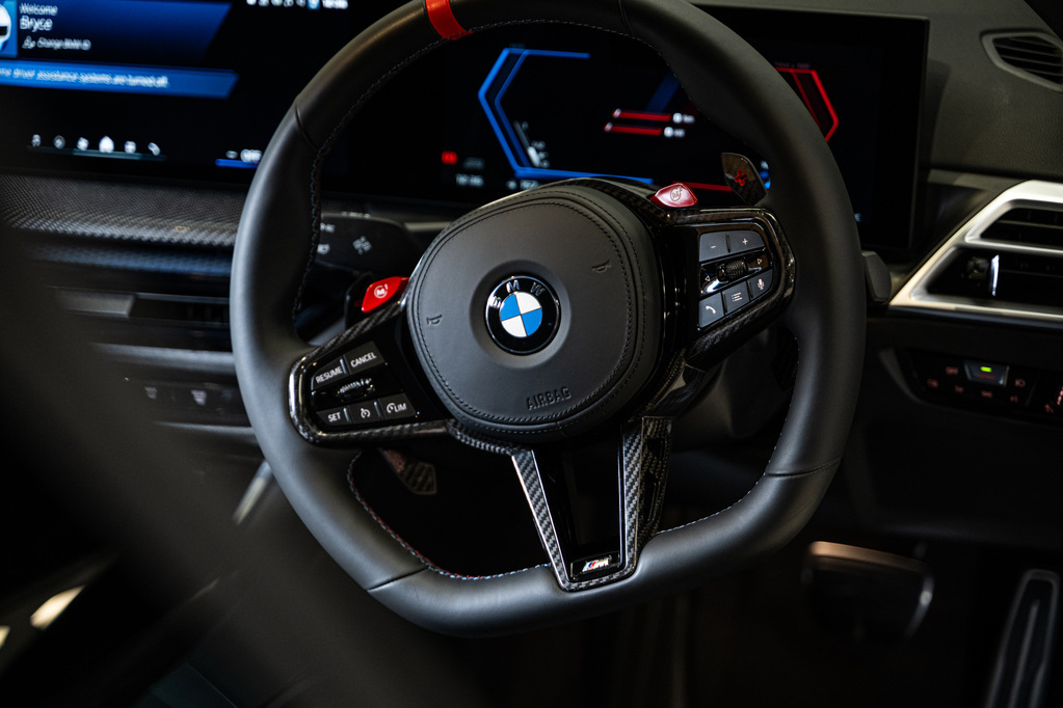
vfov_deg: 19.5
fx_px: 2067
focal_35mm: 70
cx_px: 532
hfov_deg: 28.8
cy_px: 354
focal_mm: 70
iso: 1600
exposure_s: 1/160
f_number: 2.8
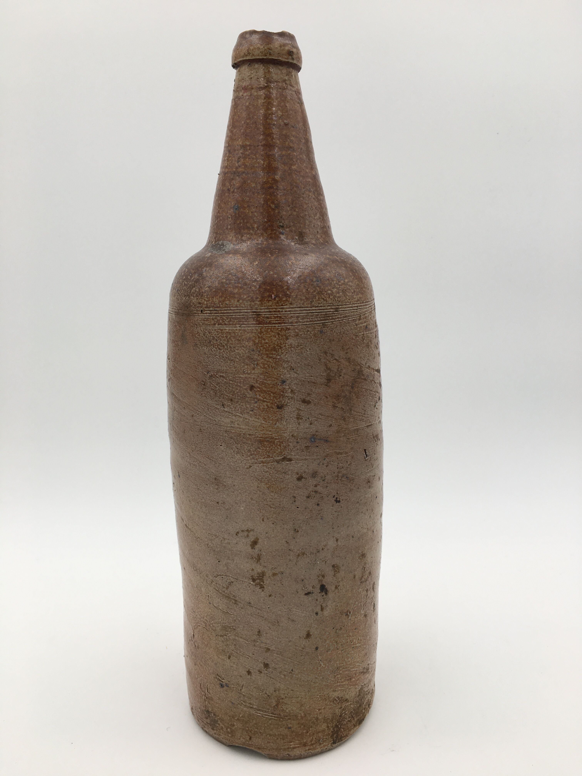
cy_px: 388
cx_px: 291
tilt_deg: -7.8
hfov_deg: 48.2
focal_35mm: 29
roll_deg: +0.5
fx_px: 650
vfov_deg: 61.7
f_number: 2.2
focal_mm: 4.15
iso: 25
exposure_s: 1/127
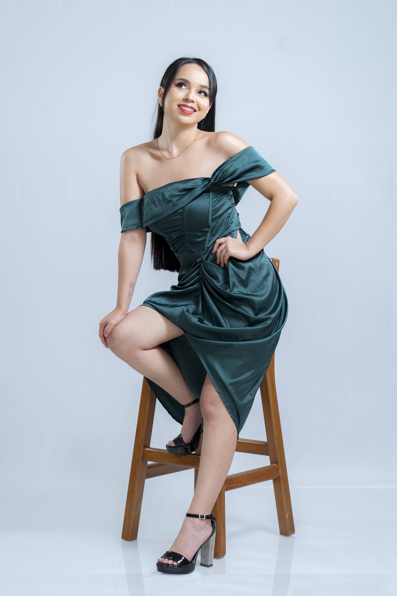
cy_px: 298
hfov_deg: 19.2
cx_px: 198
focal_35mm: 71
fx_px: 1174
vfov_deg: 28.5
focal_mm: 71
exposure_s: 1/80
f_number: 5
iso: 800
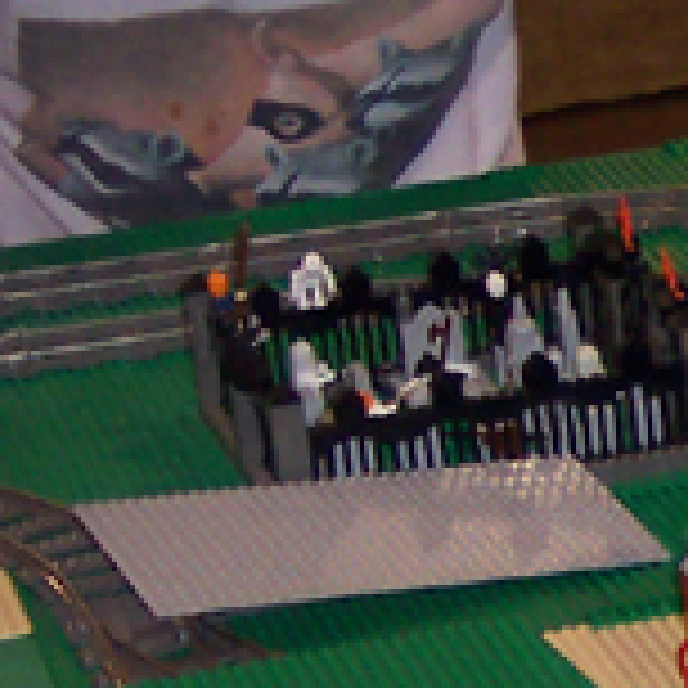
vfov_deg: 7.9
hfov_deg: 7.7
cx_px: 1250
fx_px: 4924
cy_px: 717
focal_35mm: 219
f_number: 2.8
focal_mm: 8
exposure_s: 1/30
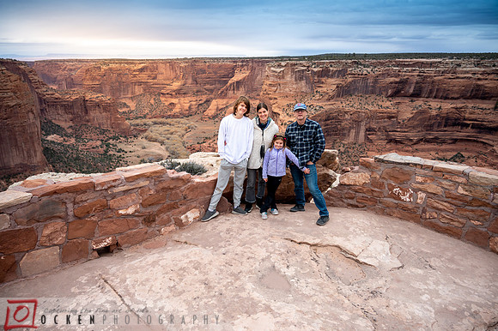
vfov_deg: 51.2
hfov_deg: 71.5
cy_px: 166
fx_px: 346
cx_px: 249
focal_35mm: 25
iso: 400
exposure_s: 1/1600
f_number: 4
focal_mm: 25
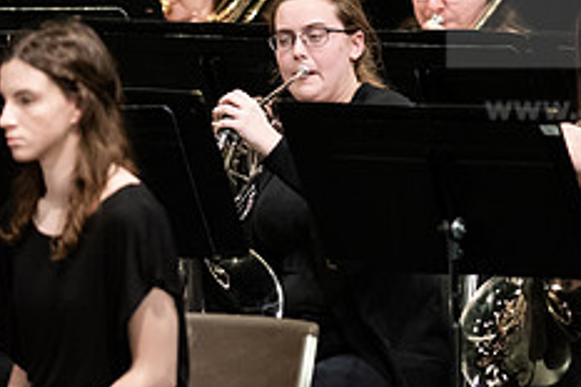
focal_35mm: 747
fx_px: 12047
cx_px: 372
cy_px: 161
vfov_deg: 1.8
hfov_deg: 2.8
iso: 4000
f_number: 3.2
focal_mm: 300
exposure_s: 1/250
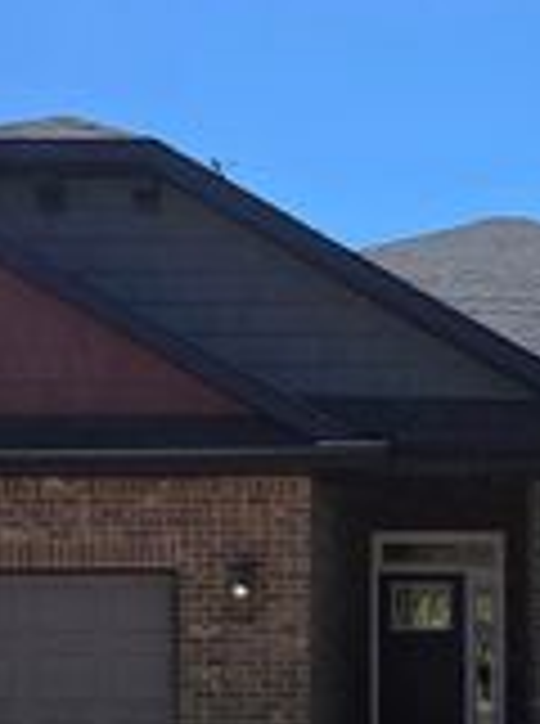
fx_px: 1128
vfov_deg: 34.5
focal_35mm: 54
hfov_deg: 26.2
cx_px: 464
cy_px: 578
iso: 25
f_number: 2.2
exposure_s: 1/1255
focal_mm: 1.7
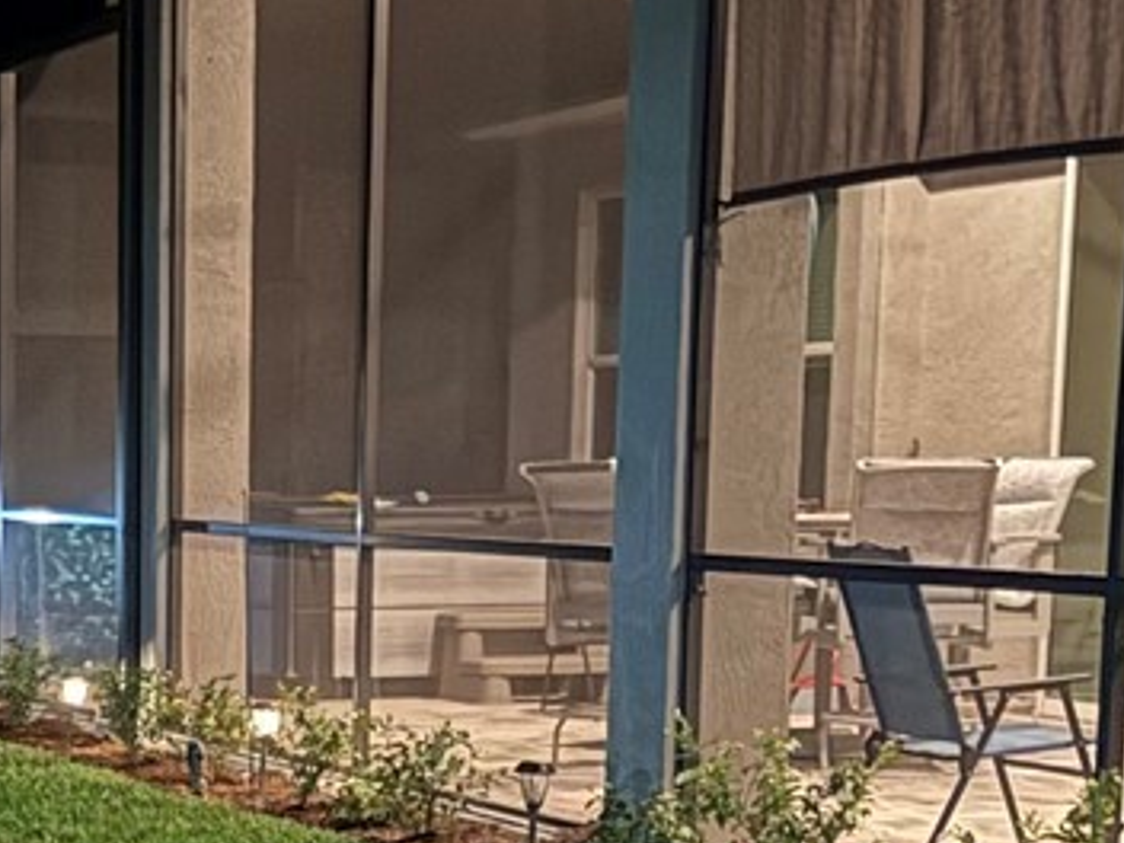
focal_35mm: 109
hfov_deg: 17.8
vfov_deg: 13.2
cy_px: 1019
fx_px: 3539
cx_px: 112
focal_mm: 6.76
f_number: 1.78
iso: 1250
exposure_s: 1/9
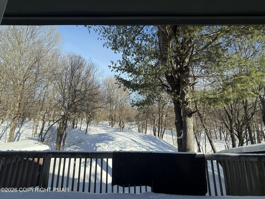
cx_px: 132
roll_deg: +0.6
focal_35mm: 14
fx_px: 107
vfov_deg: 85.7
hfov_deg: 102.1
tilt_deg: +12.0
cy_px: 100
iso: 50
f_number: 2.2
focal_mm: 2.22
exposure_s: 1/742
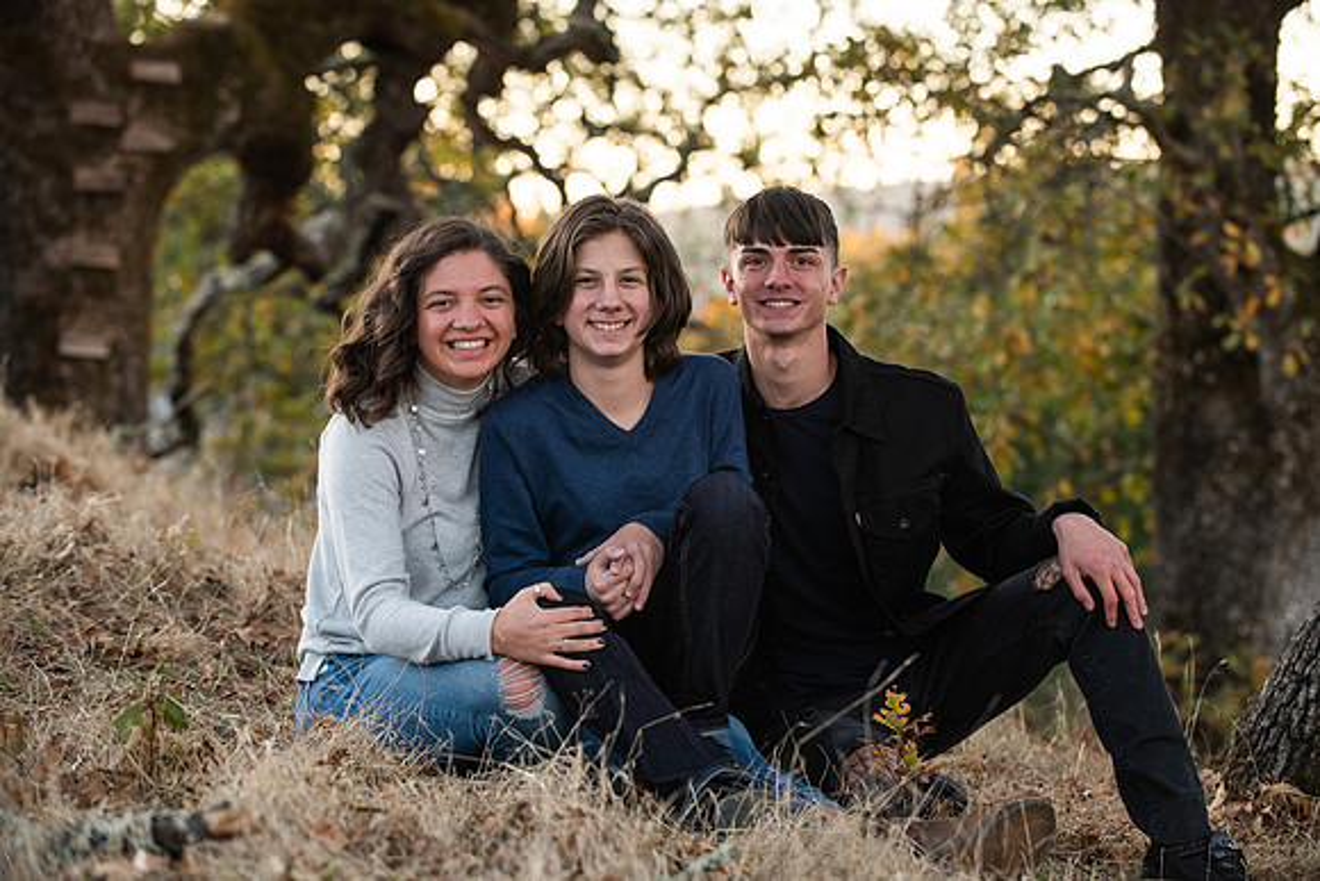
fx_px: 3741
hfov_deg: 20.0
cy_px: 440
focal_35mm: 102
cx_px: 660
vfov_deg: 13.4
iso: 640
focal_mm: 102
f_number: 4
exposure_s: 1/250
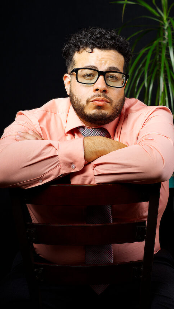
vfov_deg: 30.1
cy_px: 149
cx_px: 92
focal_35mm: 70
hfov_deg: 17.2
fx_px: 574
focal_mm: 50
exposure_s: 1/60
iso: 125
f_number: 4
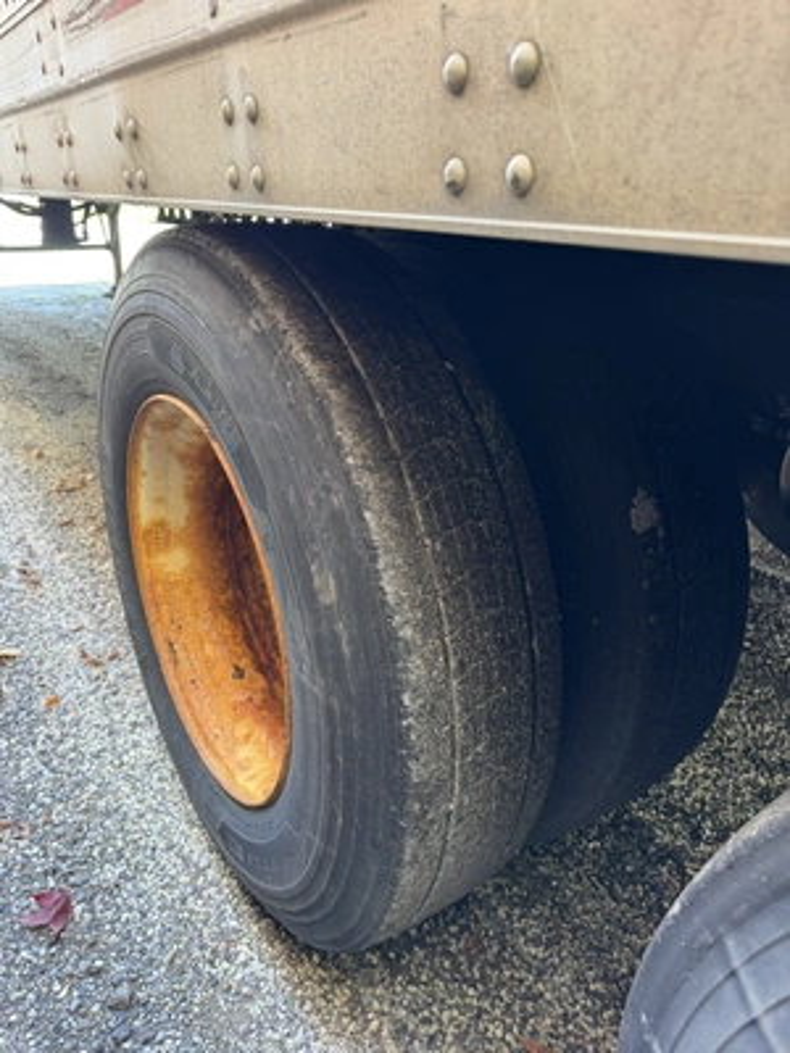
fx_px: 730
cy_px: 526
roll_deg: -1.6
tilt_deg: -25.9
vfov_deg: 71.6
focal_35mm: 24
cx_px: 395
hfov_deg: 56.8
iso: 200
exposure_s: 1/60
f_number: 1.78
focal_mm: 6.76
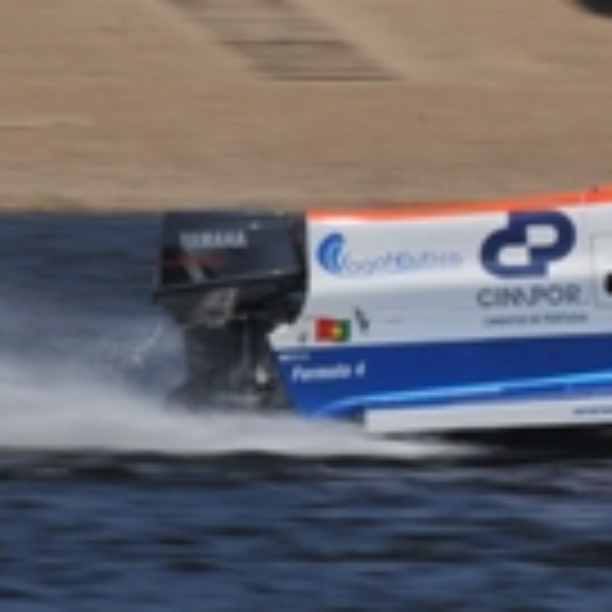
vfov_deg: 1.7
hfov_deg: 1.7
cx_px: 891
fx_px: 20242
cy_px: 130
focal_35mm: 1012
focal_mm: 240
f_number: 25
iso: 400
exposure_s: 1/250
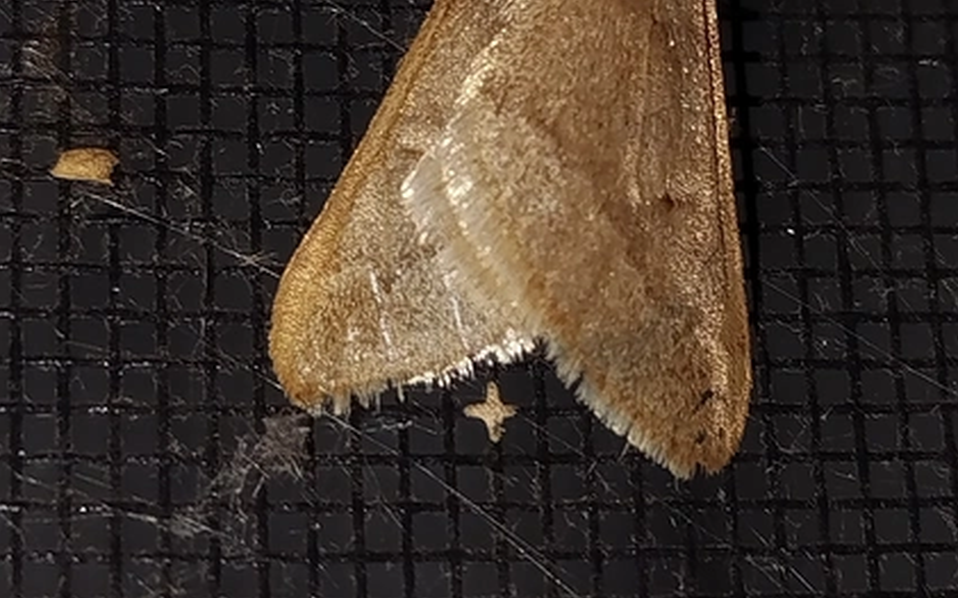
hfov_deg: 18.0
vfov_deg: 11.3
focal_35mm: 116
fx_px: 3028
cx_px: 526
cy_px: 180
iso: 80
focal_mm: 5.31
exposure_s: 1/50
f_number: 1.7
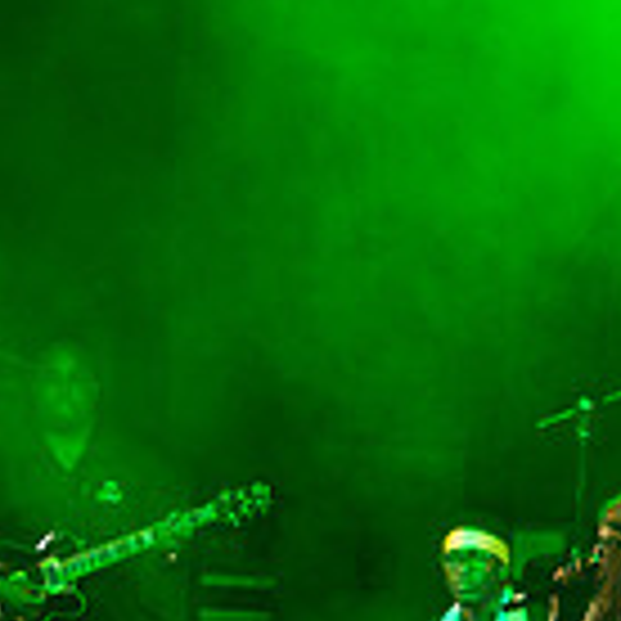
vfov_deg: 1.7
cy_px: 414
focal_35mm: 1035
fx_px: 21007
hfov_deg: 1.7
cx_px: 4
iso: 3200
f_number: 5.6
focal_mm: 290
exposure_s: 1/200
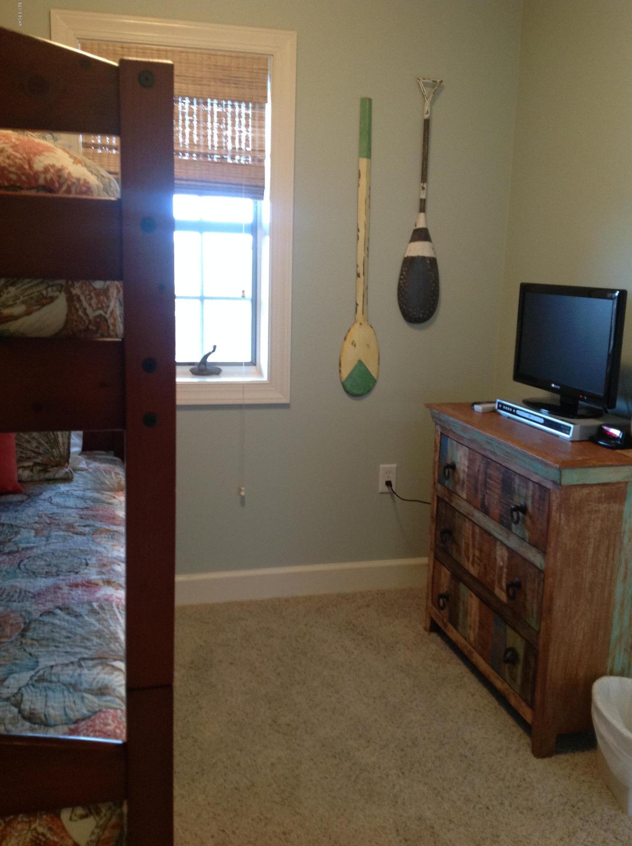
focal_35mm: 35
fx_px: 855
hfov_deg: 40.6
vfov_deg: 52.7
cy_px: 423
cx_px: 316
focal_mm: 4.28
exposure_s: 1/17
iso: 160
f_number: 2.4
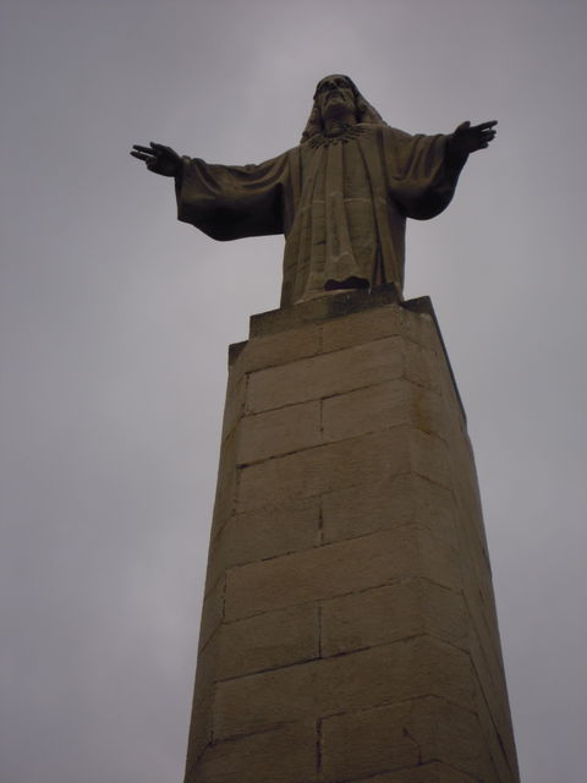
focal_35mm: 140
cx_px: 294
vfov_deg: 14.1
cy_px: 392
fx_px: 3165
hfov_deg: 10.6
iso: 100
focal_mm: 25
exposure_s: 1/320
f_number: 13.2
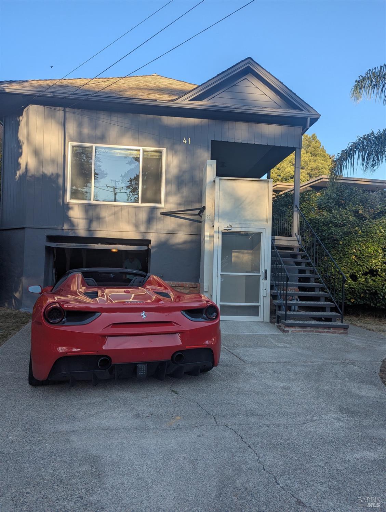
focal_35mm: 24
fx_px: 356
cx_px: 193
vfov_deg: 71.5
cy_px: 256
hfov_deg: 56.9
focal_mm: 6.81
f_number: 1.85
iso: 36
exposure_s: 1/561
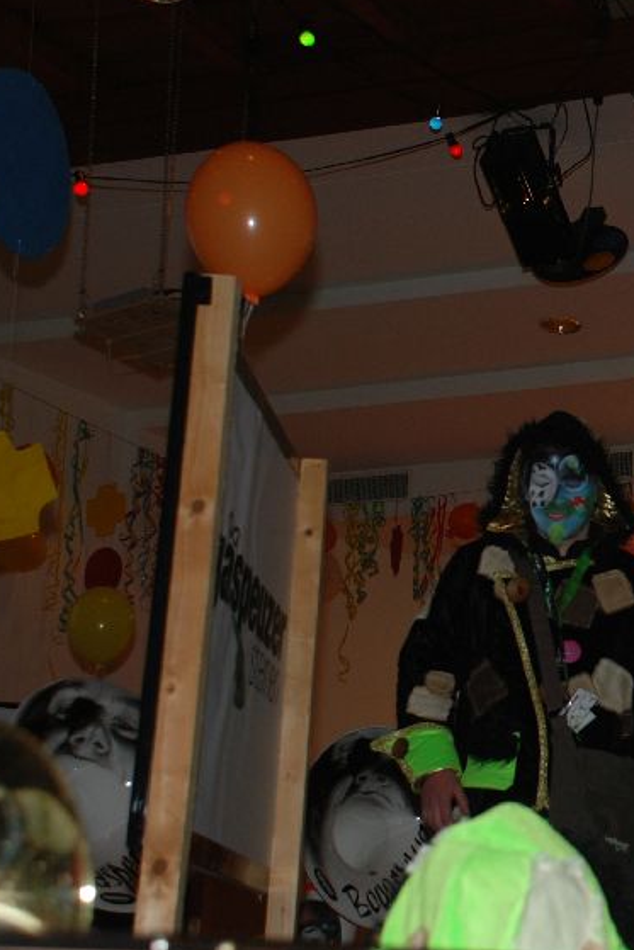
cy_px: 482
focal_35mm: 77
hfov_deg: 16.7
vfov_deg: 26.3
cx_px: 821
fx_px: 2033
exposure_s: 1/60
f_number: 4
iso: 200
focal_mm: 28
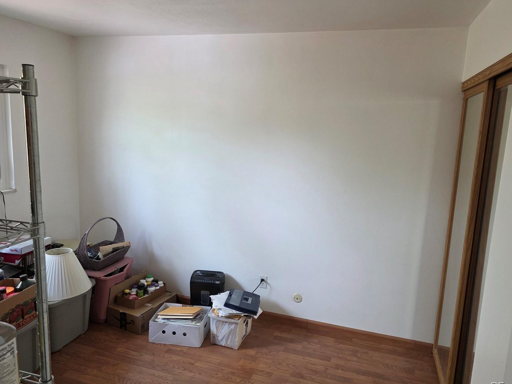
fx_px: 370
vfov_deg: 54.9
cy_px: 185
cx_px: 269
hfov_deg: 69.3
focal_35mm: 25
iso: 320
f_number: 1.7
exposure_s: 1/120
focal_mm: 6.3
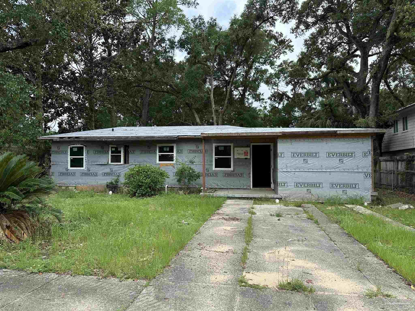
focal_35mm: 24
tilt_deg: +1.8
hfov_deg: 71.6
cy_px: 156
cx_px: 208
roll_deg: +0.5
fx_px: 288
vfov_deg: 56.8
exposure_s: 1/1374
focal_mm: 6.86
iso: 80
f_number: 1.78
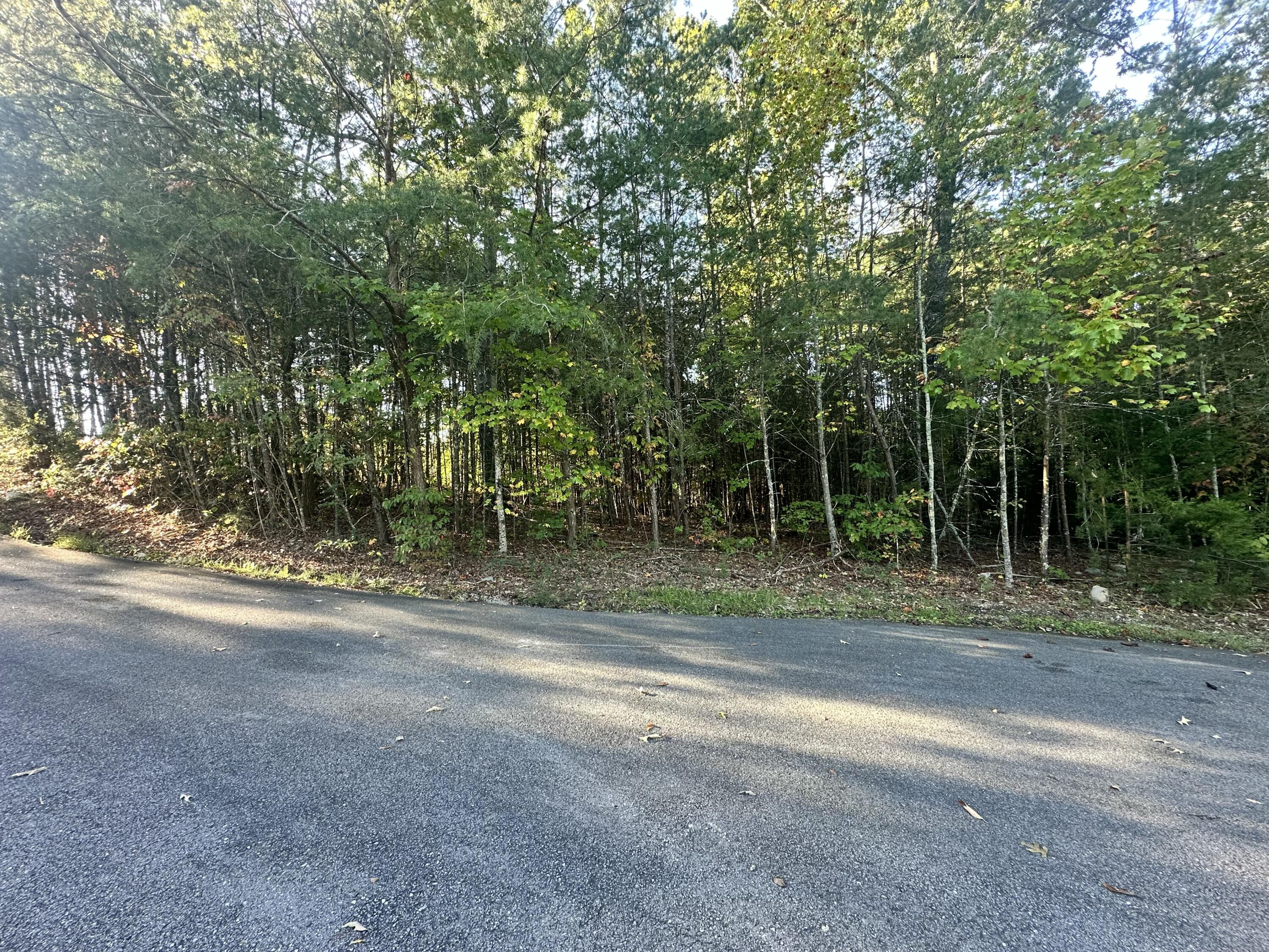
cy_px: 476
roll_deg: +3.1
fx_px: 513
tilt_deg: +1.1
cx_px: 634
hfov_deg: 102.1
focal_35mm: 14
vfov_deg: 85.7
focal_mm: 2.22
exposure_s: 1/99
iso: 100
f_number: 2.2
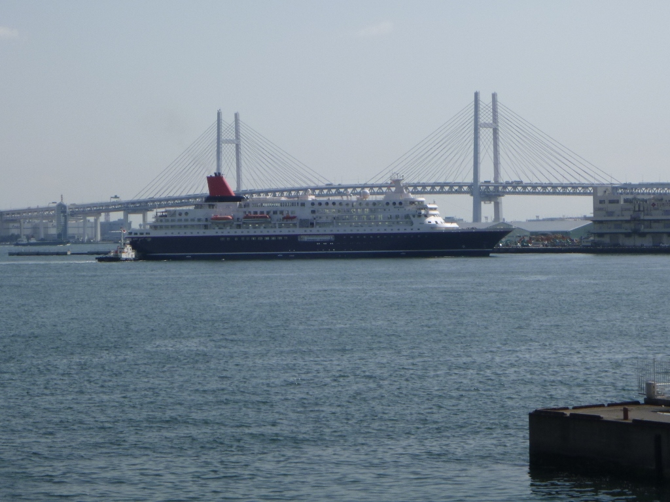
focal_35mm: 93
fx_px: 1800
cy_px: 251
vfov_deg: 15.9
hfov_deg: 21.1
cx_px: 335
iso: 100
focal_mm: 16.7
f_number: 5.7
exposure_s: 1/500
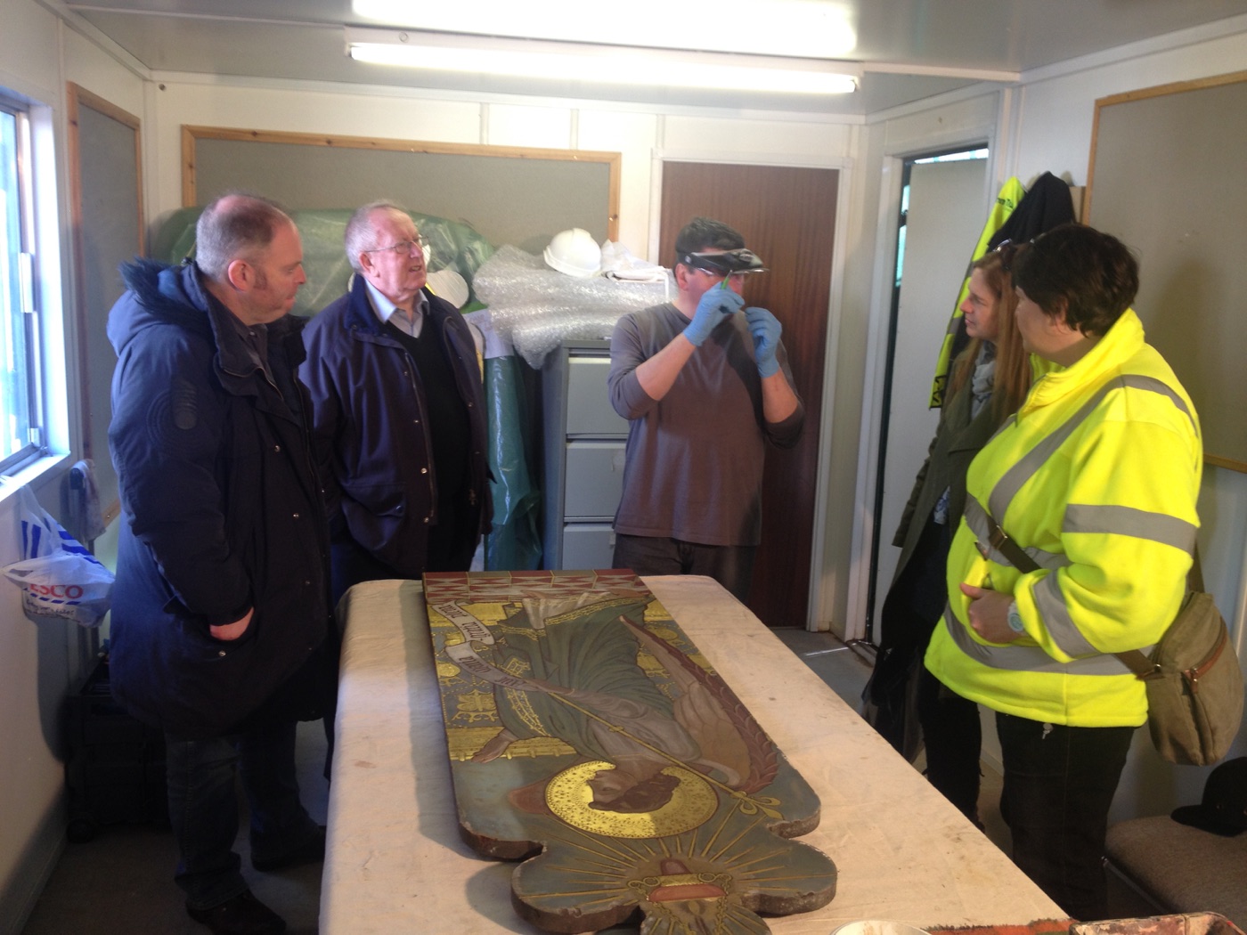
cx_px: 624
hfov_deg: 52.6
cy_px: 468
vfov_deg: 40.7
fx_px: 1261
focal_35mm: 35
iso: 50
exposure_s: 1/24
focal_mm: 4.28
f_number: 2.4
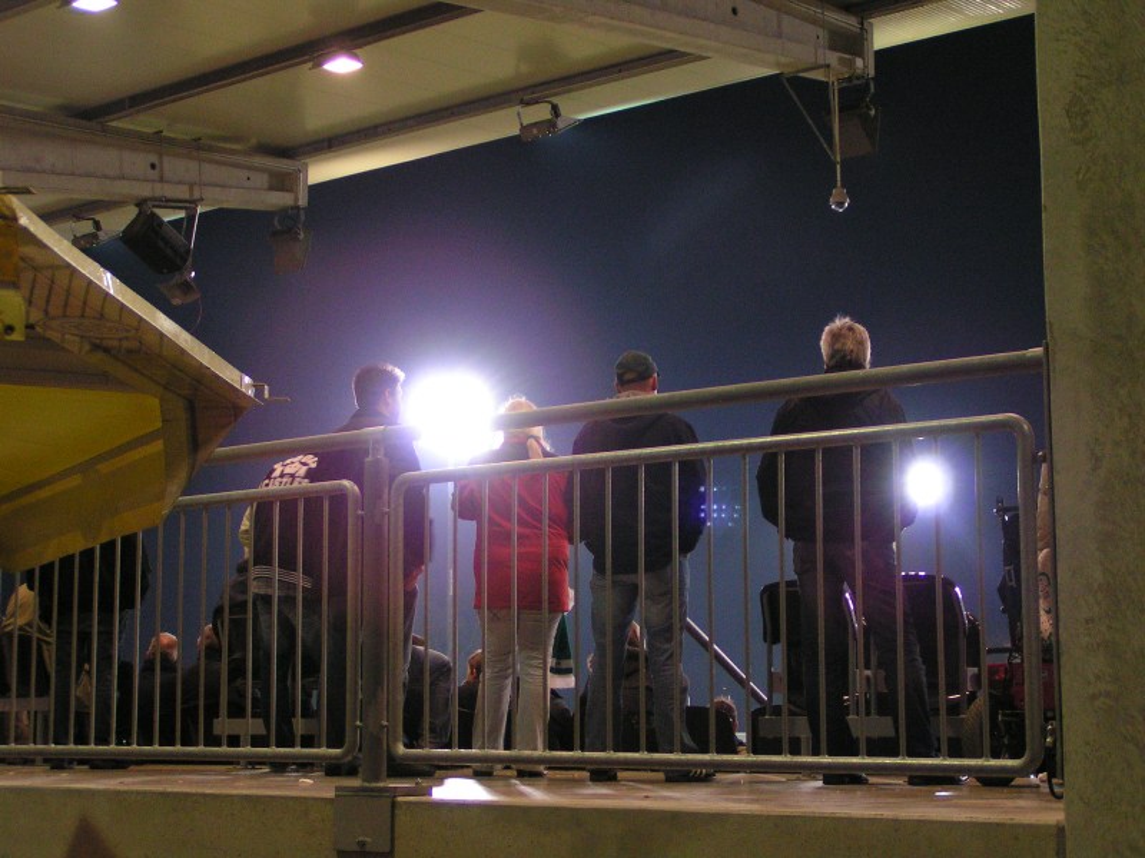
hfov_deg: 35.5
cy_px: 429
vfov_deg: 27.0
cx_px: 572
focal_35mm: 54
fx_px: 1786
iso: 200
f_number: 3.2
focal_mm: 8.3
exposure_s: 1/25
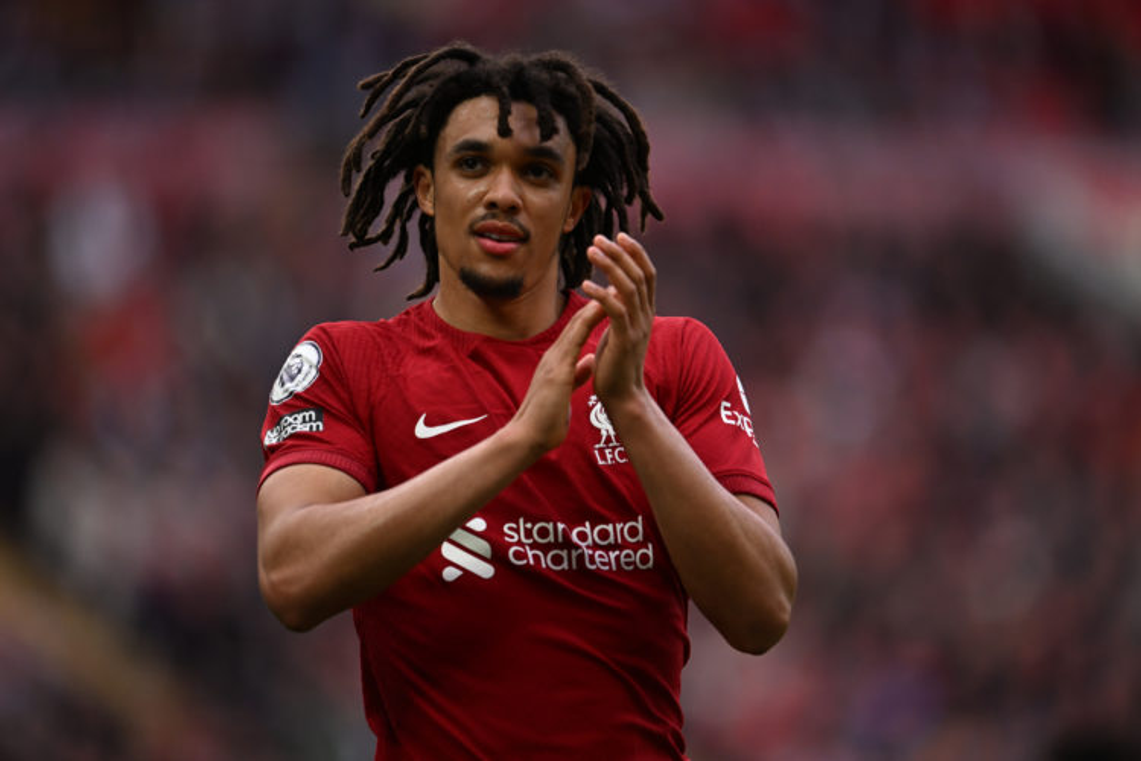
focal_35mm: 400
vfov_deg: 3.4
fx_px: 12677
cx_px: 570
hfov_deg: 5.2
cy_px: 380
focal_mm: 400
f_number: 3.2
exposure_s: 1/3200
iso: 1250
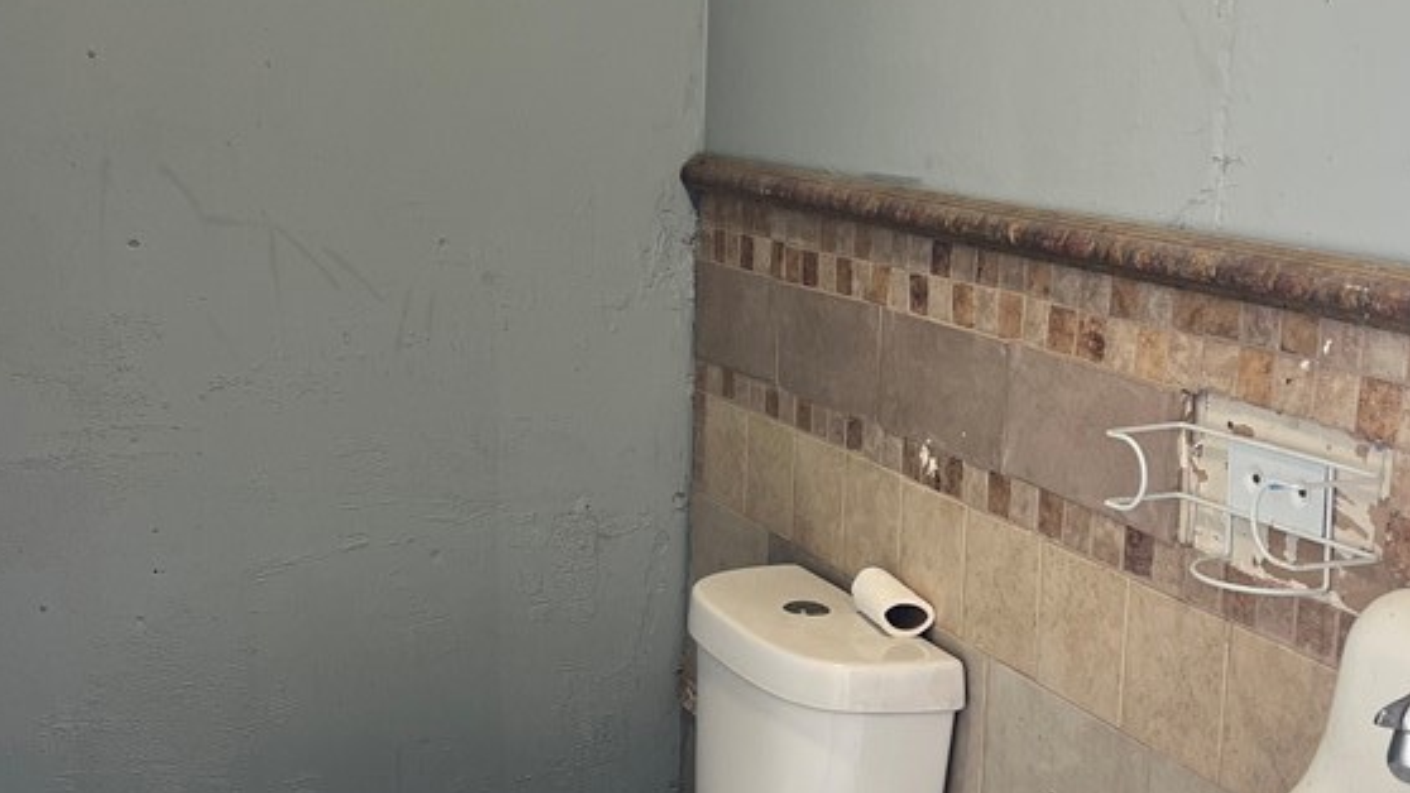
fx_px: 1944
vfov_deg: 23.1
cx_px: 753
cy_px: 412
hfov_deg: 39.8
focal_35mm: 52
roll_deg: -1.4
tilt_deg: -11.3
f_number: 1.5
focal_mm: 5.7
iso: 64
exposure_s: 1/60
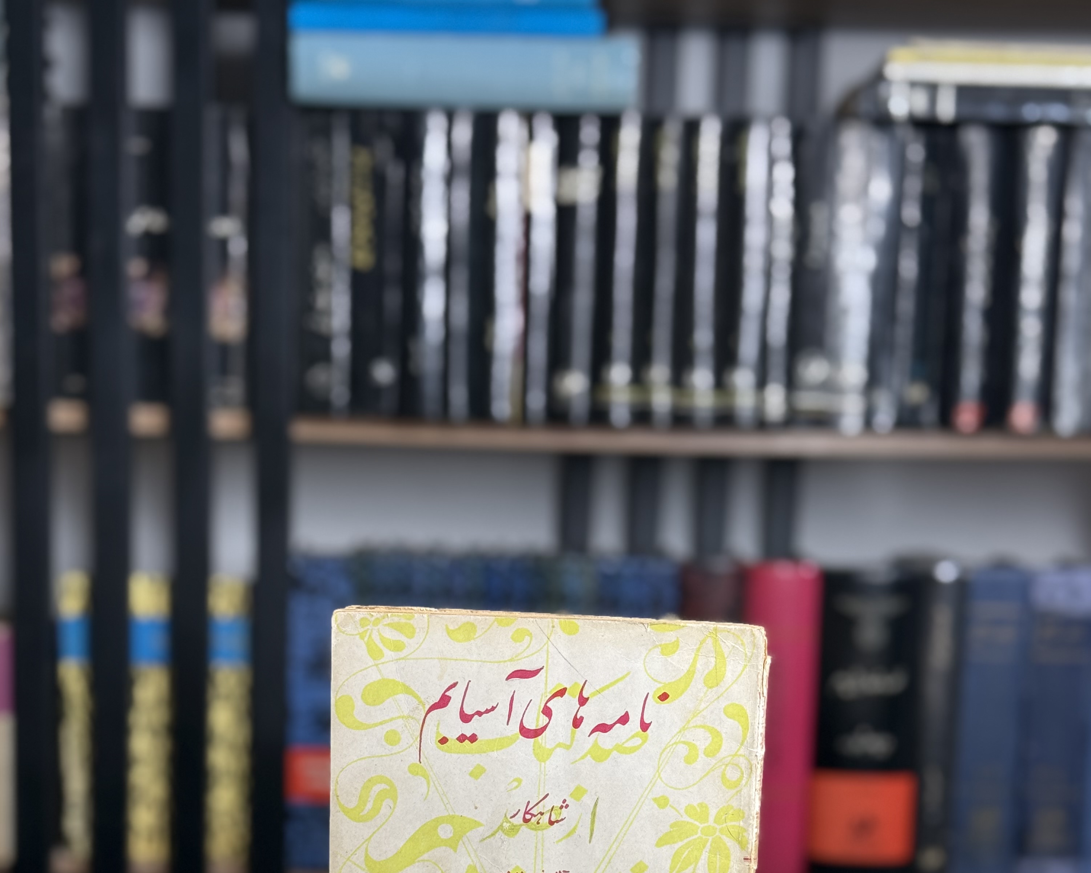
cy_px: 730
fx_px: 2034
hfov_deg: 30.0
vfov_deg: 23.8
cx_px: 544
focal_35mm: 63
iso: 80
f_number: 1.78
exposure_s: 1/100
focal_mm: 6.76
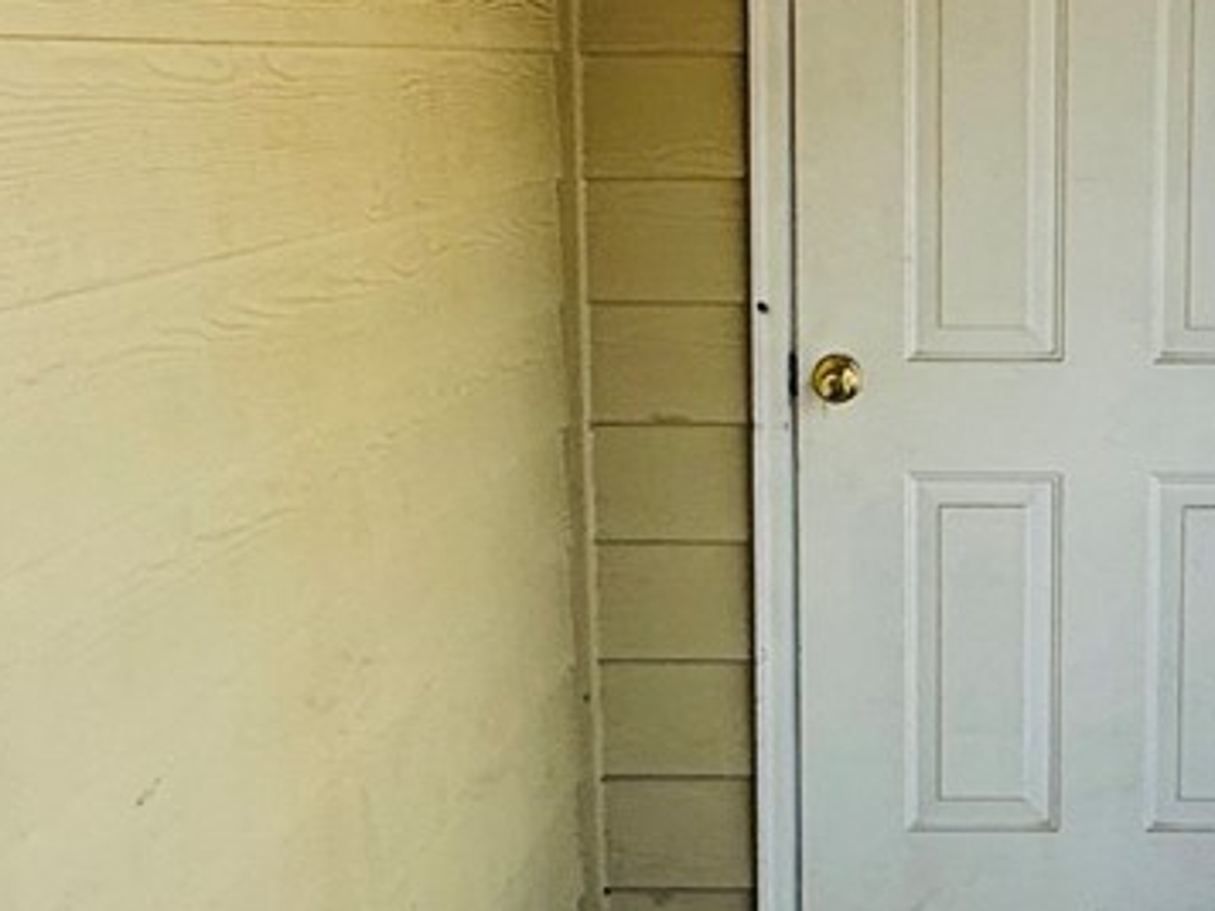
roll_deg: -0.2
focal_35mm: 63
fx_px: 2211
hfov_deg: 29.8
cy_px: 396
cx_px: 1020
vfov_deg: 23.3
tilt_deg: -5.6
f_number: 2.2
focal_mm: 2.22
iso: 80
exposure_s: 1/99
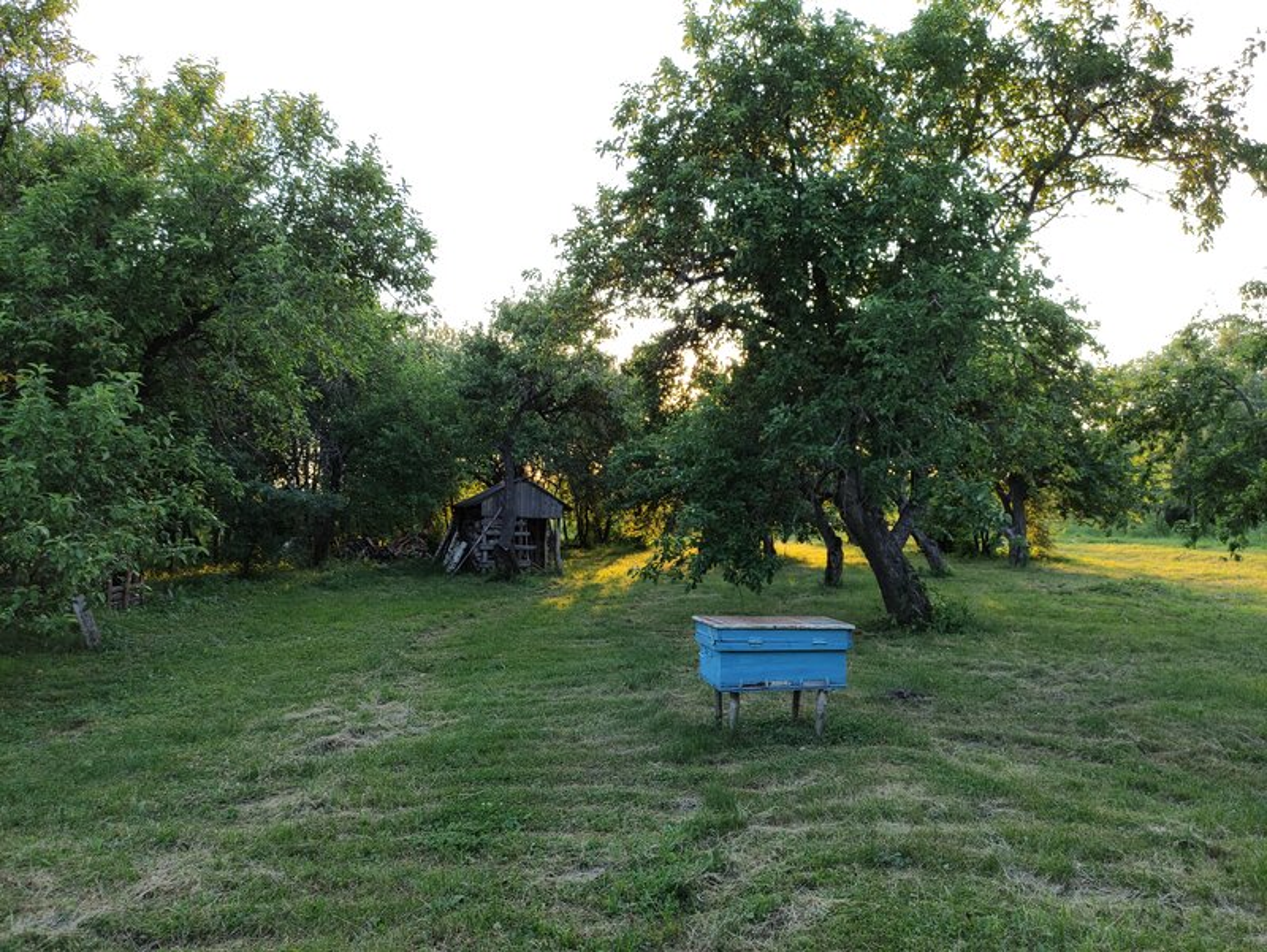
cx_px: 634
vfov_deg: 54.9
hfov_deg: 69.4
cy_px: 476
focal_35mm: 25
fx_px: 916
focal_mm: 5.43
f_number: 1.89
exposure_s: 1/120
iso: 102
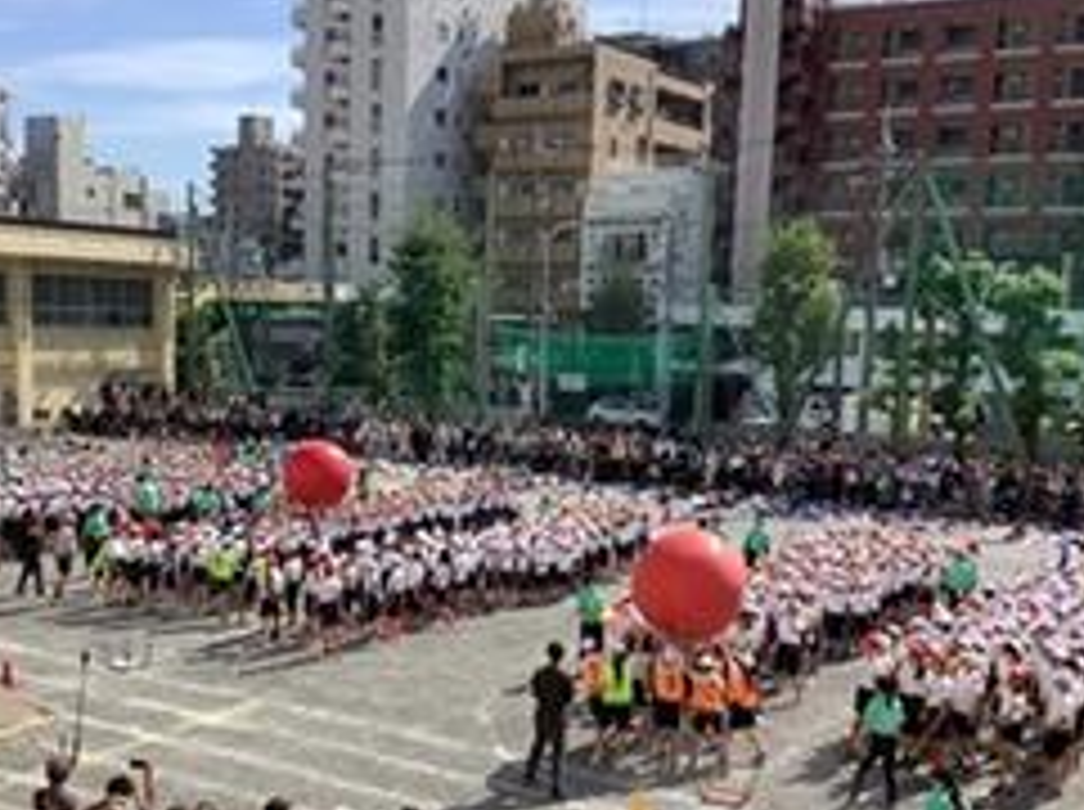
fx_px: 1407
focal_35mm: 45
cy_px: 475
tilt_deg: -7.2
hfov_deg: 42.1
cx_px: 481
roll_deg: -0.5
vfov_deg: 32.0
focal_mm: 3.3
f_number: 2.4
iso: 25
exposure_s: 1/1359
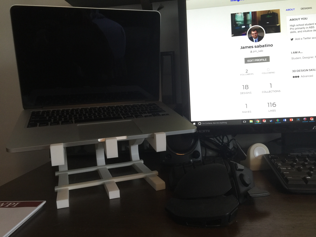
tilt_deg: -4.8
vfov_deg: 48.2
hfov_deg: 61.7
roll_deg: +3.8
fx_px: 265
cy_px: 118
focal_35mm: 29
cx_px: 158
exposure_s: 1/30
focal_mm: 4.15
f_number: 2.2
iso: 50
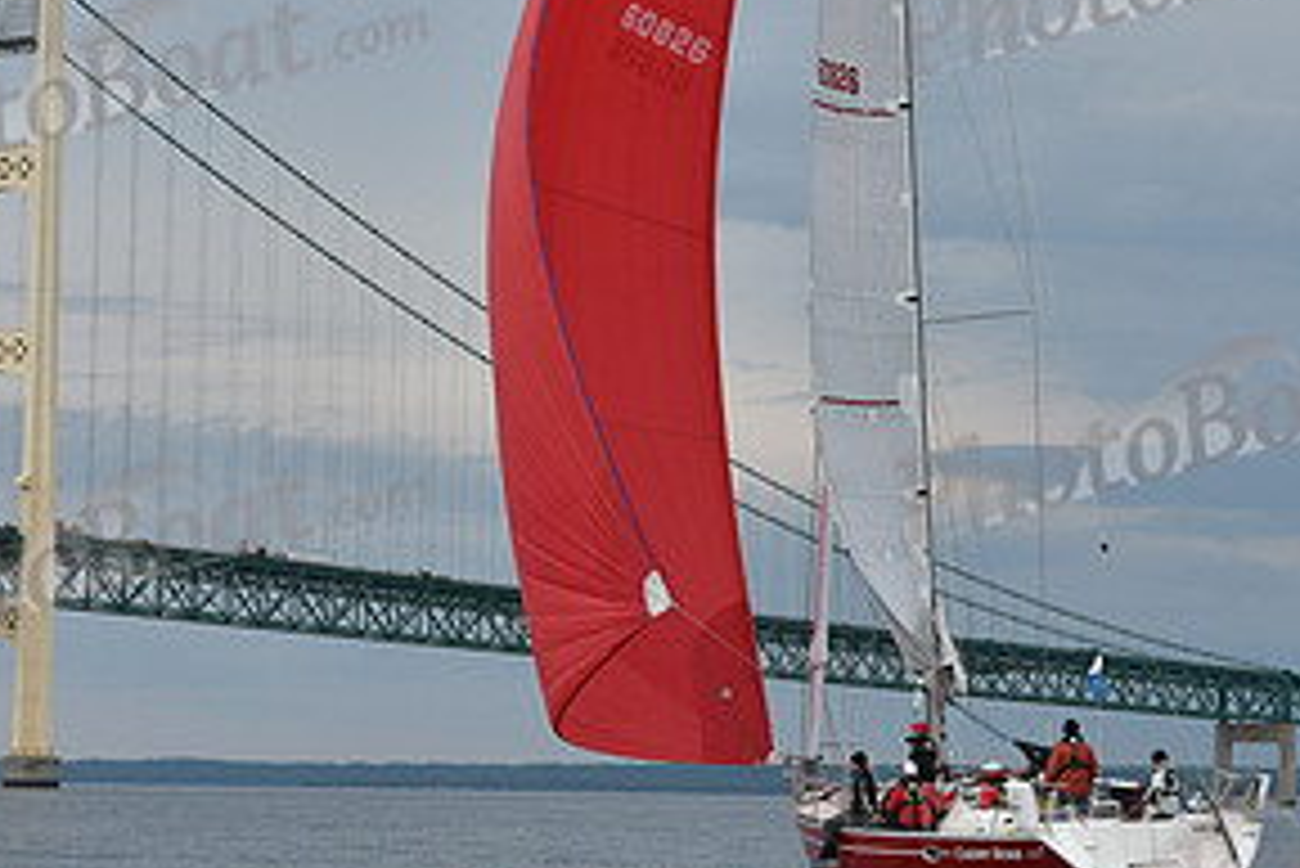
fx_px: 7406
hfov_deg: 10.0
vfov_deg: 6.7
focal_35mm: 205
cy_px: 259
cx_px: 666
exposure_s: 1/800
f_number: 6.3
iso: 250
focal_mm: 102
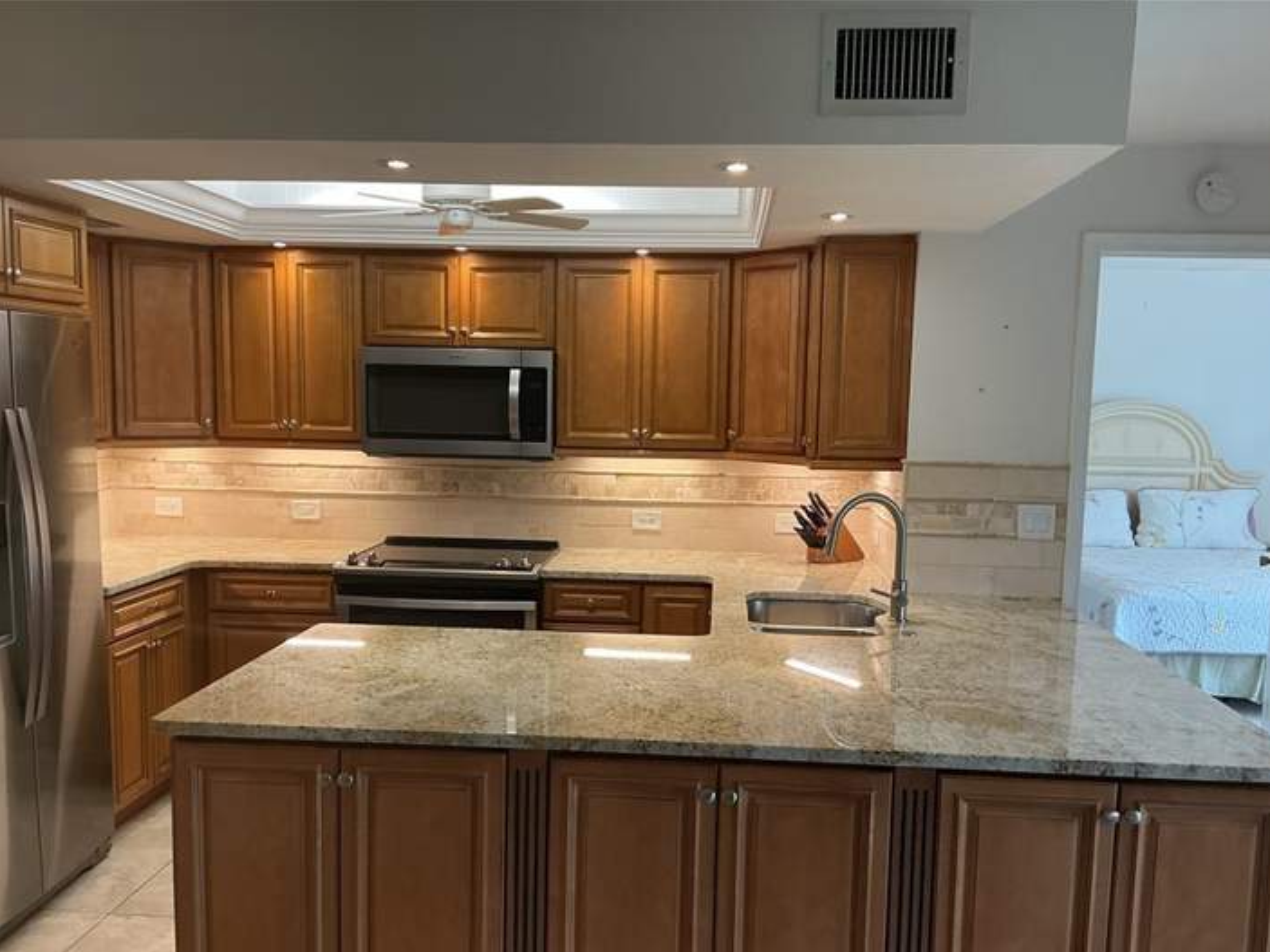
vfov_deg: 42.8
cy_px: 540
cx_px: 632
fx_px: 1211
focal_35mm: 33
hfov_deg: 55.4
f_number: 1.8
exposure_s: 1/60
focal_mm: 3
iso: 64
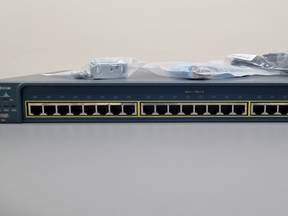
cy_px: 94
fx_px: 333
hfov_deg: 46.0
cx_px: 193
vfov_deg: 35.9
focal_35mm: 40
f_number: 1.8
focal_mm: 5.4
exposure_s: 1/100
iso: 100
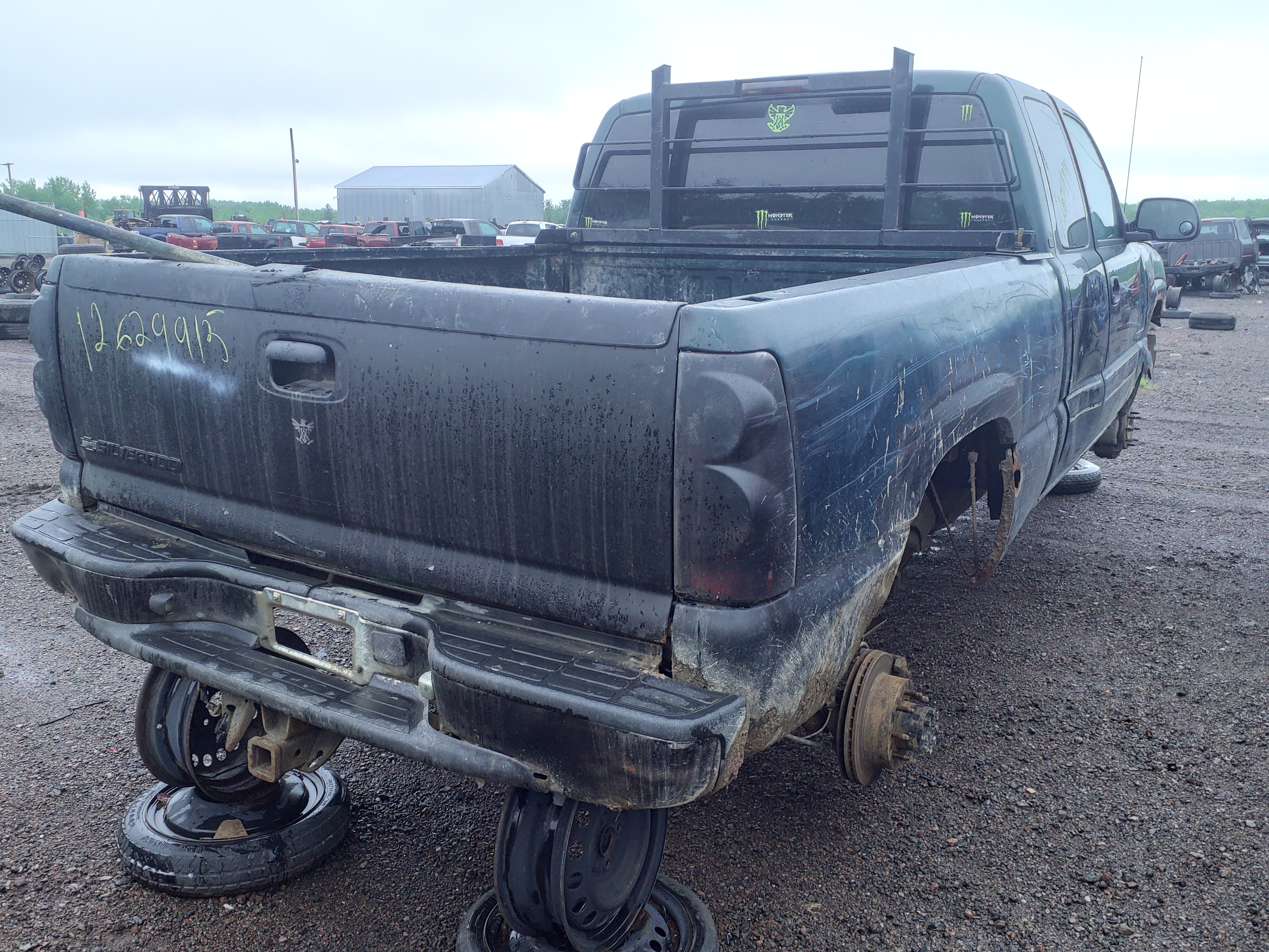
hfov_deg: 67.3
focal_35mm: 26
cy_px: 476
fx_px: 953
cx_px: 634
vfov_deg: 53.1
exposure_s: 1/60
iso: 80
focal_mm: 3.58
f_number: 1.9
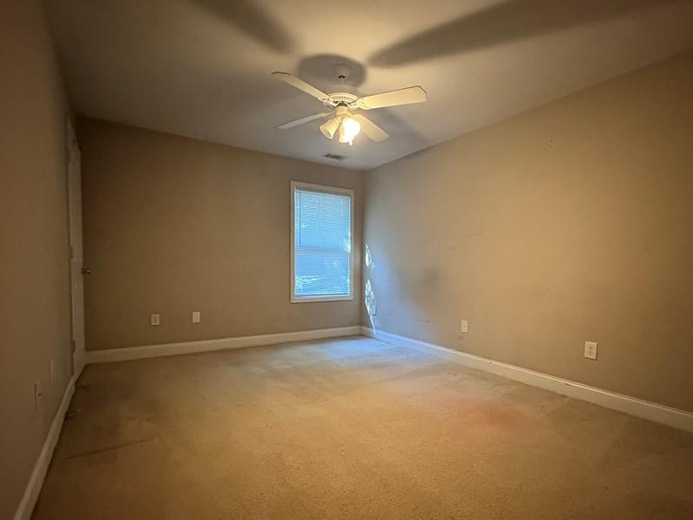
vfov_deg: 71.3
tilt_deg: -2.7
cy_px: 290
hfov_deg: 87.7
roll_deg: -0.6
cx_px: 361
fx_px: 360
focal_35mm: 18
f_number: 2.2
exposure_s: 1/40
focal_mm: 2.22
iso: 1000
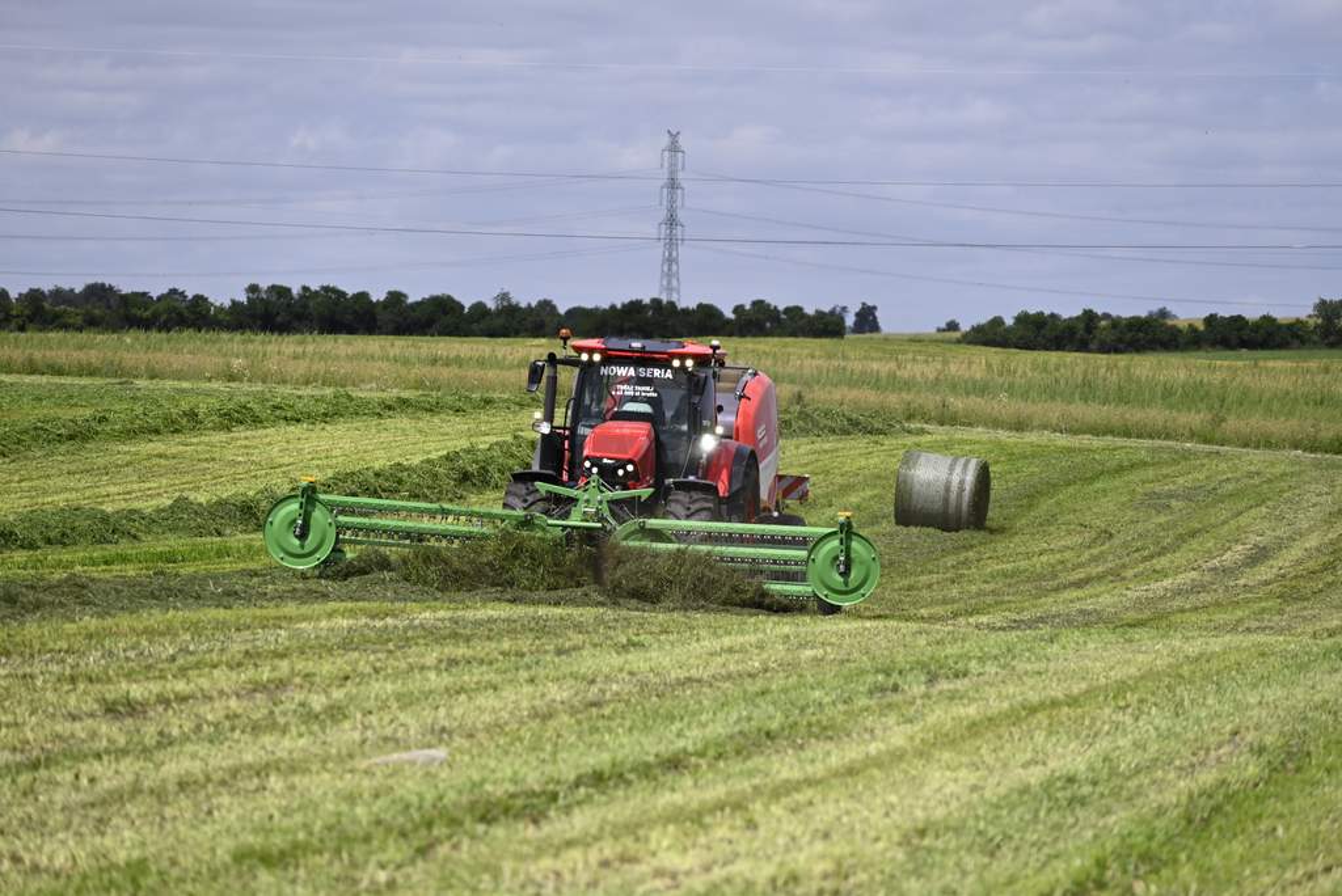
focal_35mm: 200
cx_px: 671
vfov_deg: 6.9
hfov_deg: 10.3
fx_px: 7459
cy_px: 448
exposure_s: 1/1600
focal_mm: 200
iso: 250
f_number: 6.3
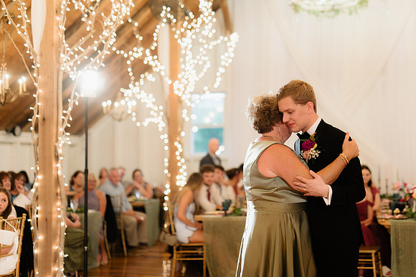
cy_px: 138
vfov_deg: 27.0
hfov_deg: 39.6
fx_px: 577
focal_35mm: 50
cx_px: 208
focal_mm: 50
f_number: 1.8
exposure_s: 1/200
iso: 800
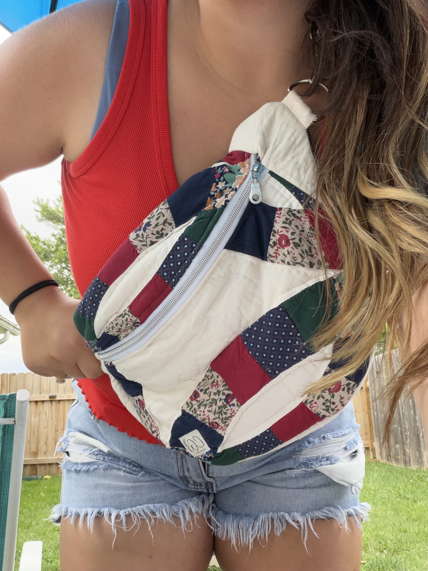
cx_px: 214
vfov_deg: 60.0
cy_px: 286
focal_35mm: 30
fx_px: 495
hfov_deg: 46.8
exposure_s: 1/204
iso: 50
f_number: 1.9
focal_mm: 2.71
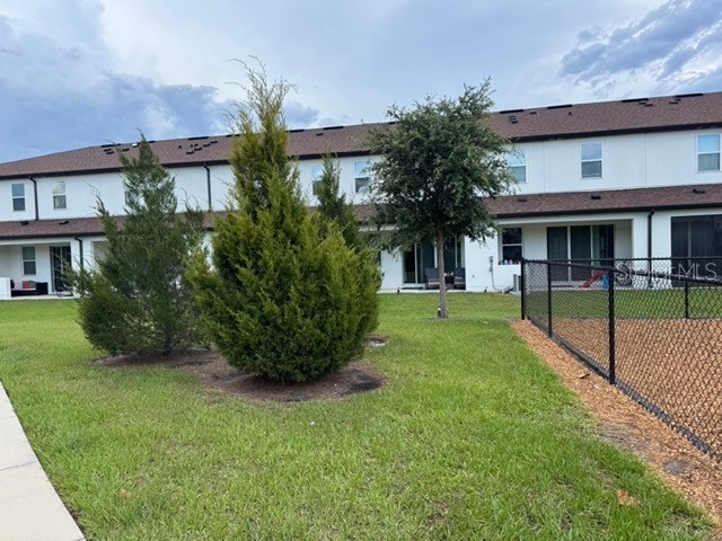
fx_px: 501
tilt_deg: -1.6
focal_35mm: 24
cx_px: 361
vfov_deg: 56.8
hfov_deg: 71.6
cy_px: 270
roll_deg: +1.6
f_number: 1.78
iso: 80
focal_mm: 6.76
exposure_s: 1/1366
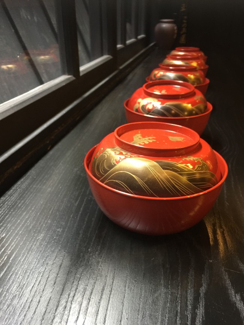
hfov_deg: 48.2
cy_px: 162
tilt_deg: -26.0
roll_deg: +0.0
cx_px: 122
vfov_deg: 61.6
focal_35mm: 29
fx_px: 272
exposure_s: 1/15
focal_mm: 4.15
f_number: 2.2
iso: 125
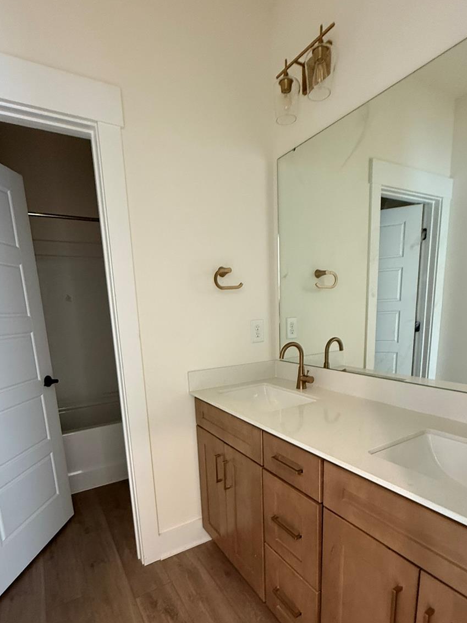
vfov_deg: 83.3
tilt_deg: -11.3
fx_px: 342
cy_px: 382
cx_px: 233
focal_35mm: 19
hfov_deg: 68.7
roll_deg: +3.4
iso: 320
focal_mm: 2.22
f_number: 2.2
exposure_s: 1/60
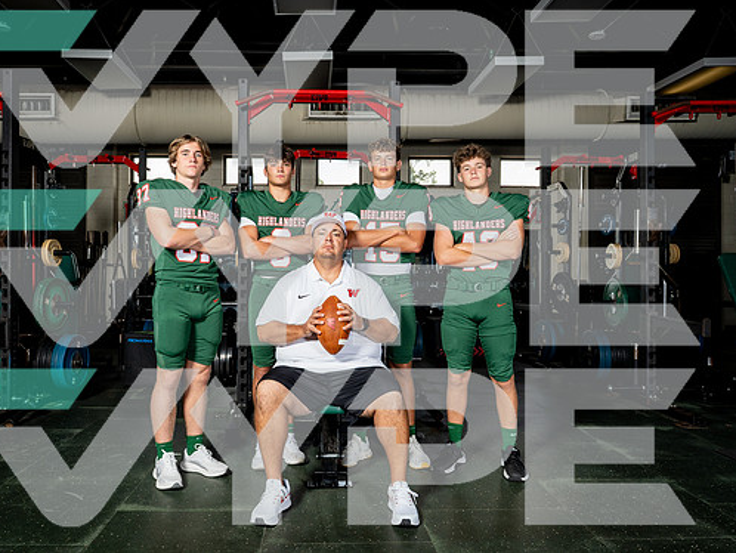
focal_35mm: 28
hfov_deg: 63.2
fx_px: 596
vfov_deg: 49.8
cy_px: 268
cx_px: 324
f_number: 8
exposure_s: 1/250
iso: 640
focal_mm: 25
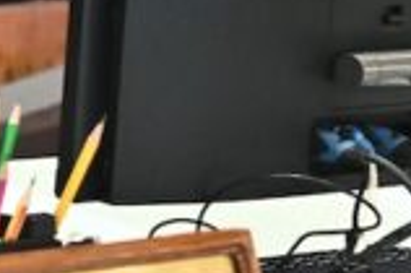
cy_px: -61
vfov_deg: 6.1
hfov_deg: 8.5
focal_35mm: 223
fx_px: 2543
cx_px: -562
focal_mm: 46
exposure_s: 1/160
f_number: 4.5
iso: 4000
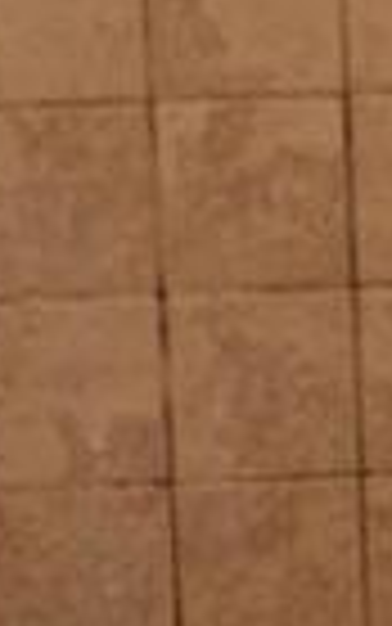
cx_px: 798
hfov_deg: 6.3
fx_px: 3449
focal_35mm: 202
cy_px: 581
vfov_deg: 10.3
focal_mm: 18
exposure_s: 1/60
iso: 640
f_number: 3.5
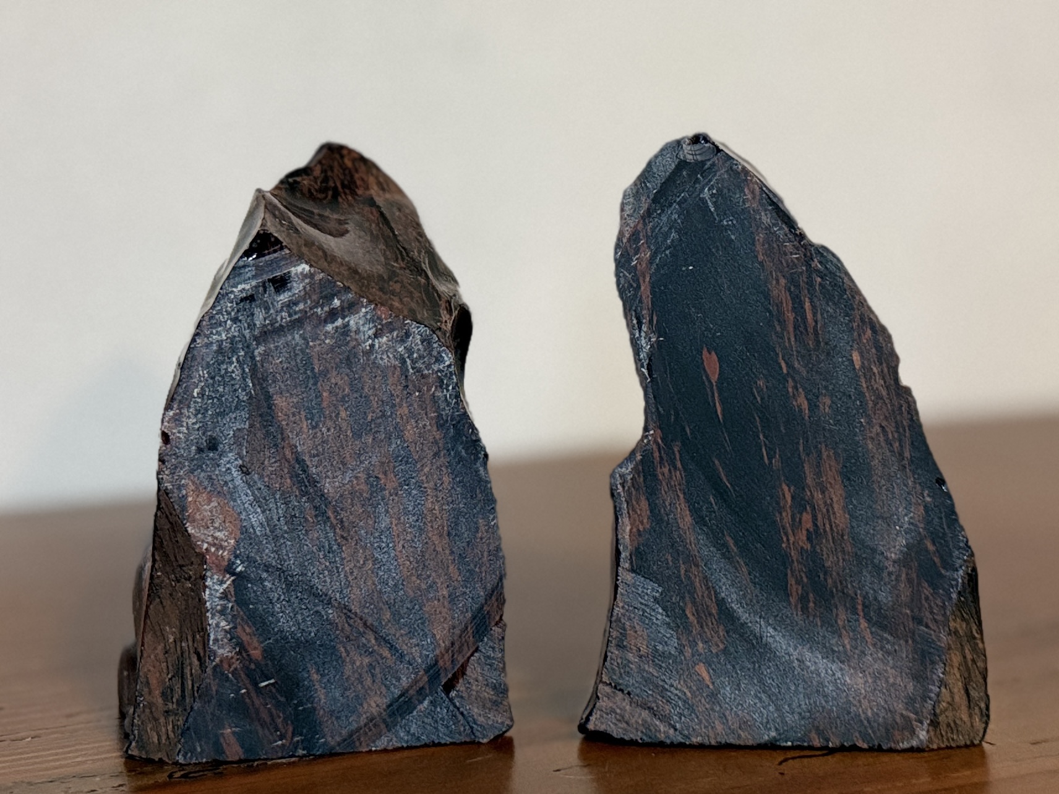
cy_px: 397
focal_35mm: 24
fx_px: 734
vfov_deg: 56.8
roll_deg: +0.7
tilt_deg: -3.7
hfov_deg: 71.6
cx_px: 530
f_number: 1.78
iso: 500
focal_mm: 6.76
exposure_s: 1/60
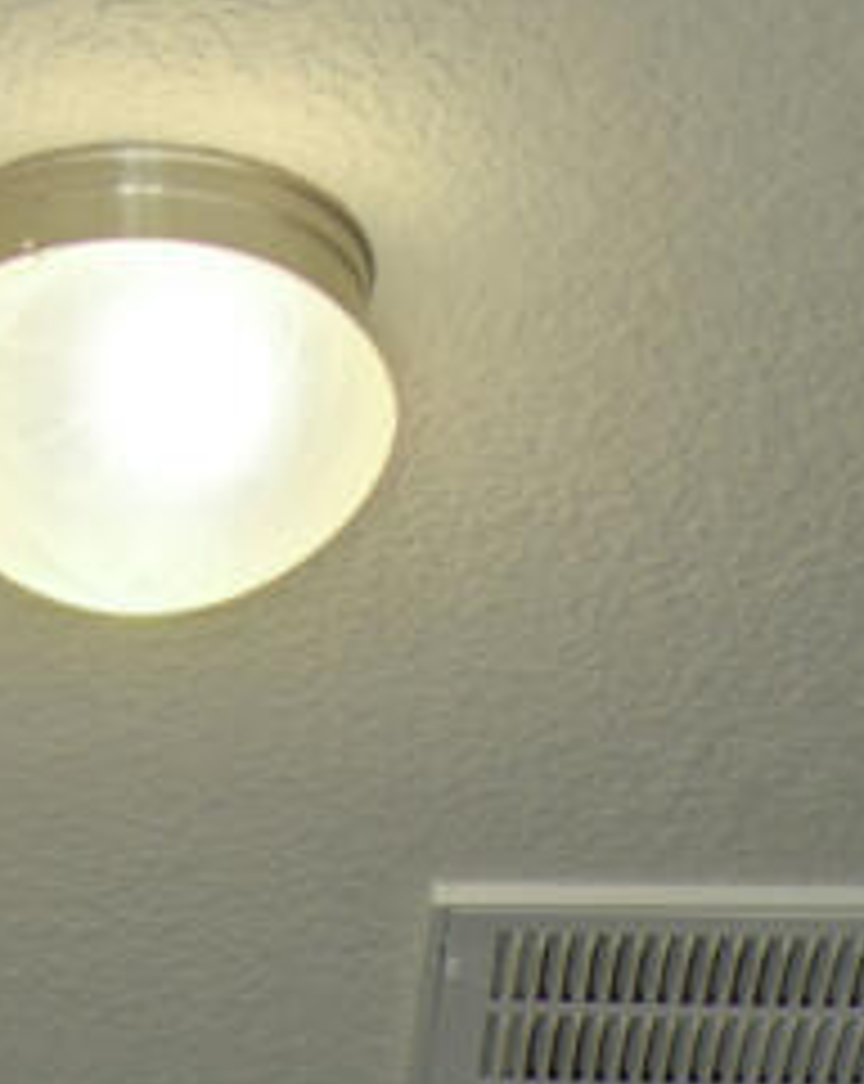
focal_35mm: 195
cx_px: 277
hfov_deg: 7.9
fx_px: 6249
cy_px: 3549
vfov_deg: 8.1
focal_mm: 17
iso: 100
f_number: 7.1
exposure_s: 1/6
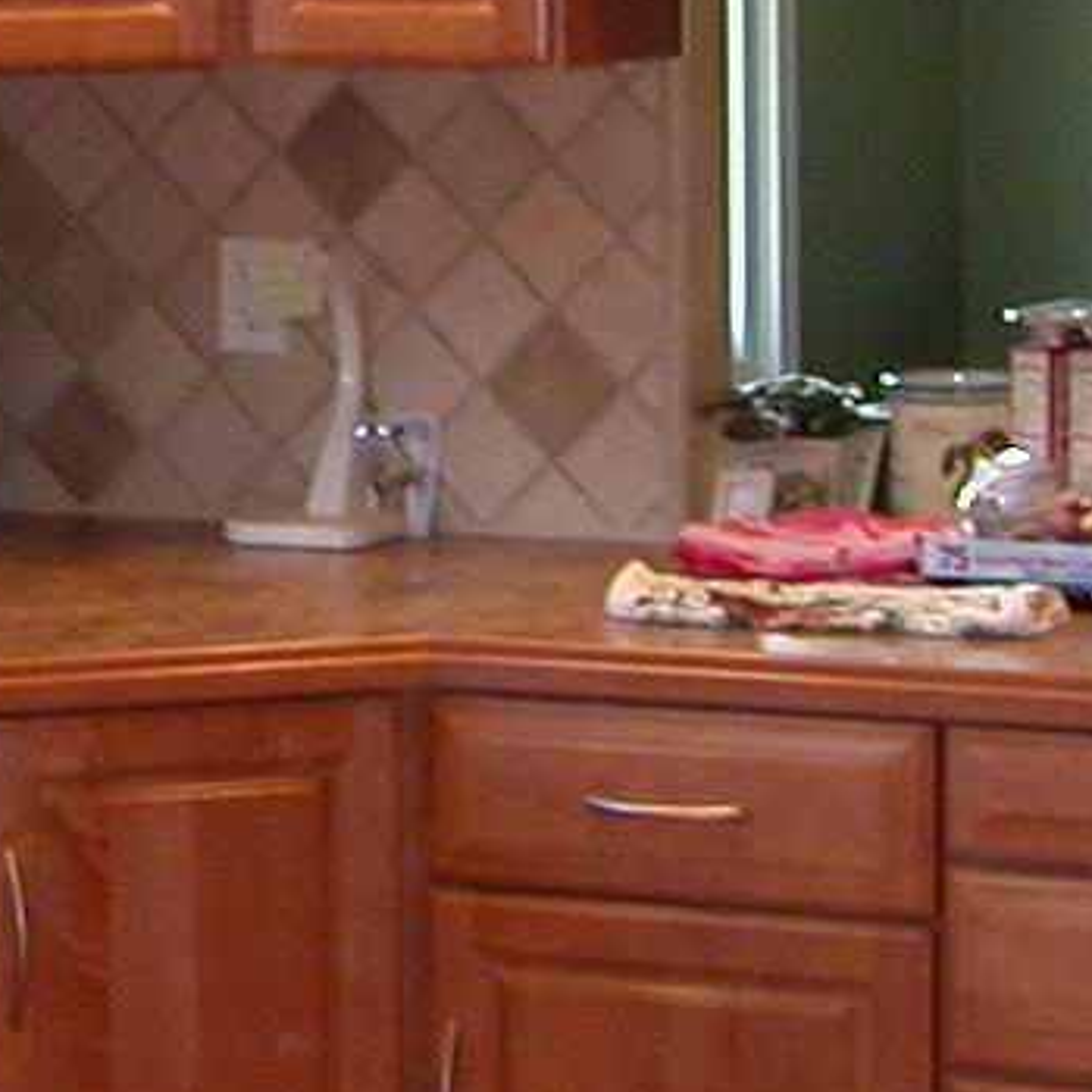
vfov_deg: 11.6
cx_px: -247
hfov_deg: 11.4
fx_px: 5354
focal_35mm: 150
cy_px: 457
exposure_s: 1/30
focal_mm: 5.6
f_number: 2.7
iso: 118
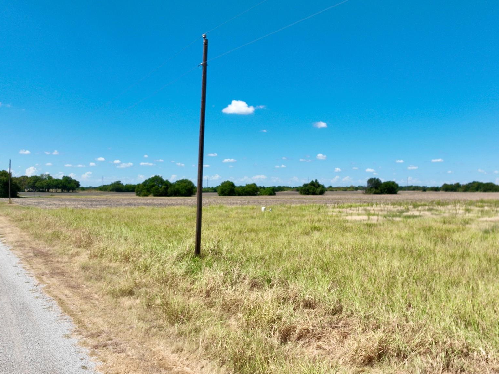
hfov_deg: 56.8
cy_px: 223
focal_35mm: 32
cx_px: 263
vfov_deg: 44.0
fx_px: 461
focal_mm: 12.29
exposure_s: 1/2000
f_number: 2.8
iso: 100
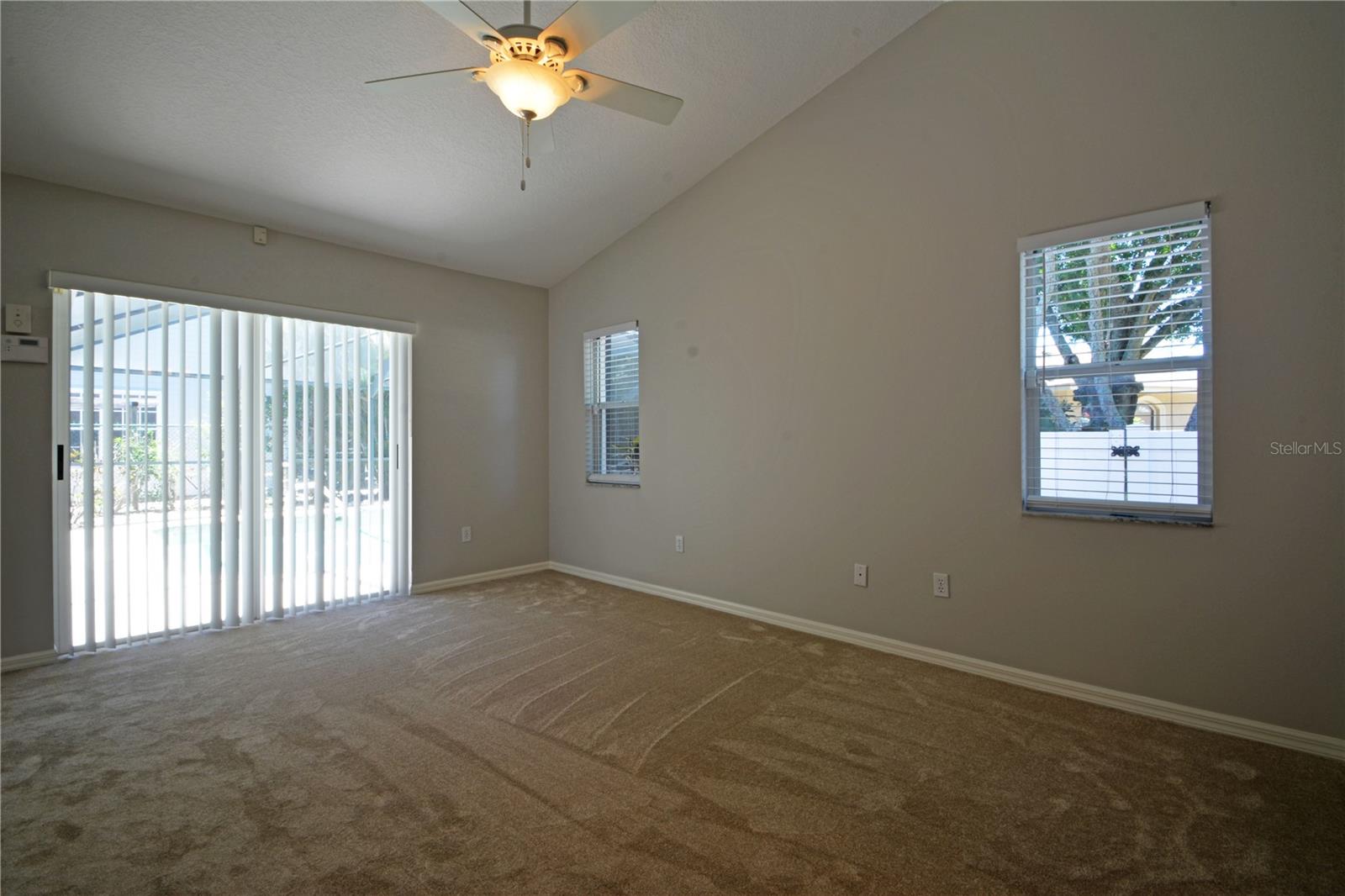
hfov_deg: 100.4
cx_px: 672
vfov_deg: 77.3
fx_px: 560
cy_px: 448
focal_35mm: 15
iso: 160
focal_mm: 10
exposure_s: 1/2.5
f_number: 16
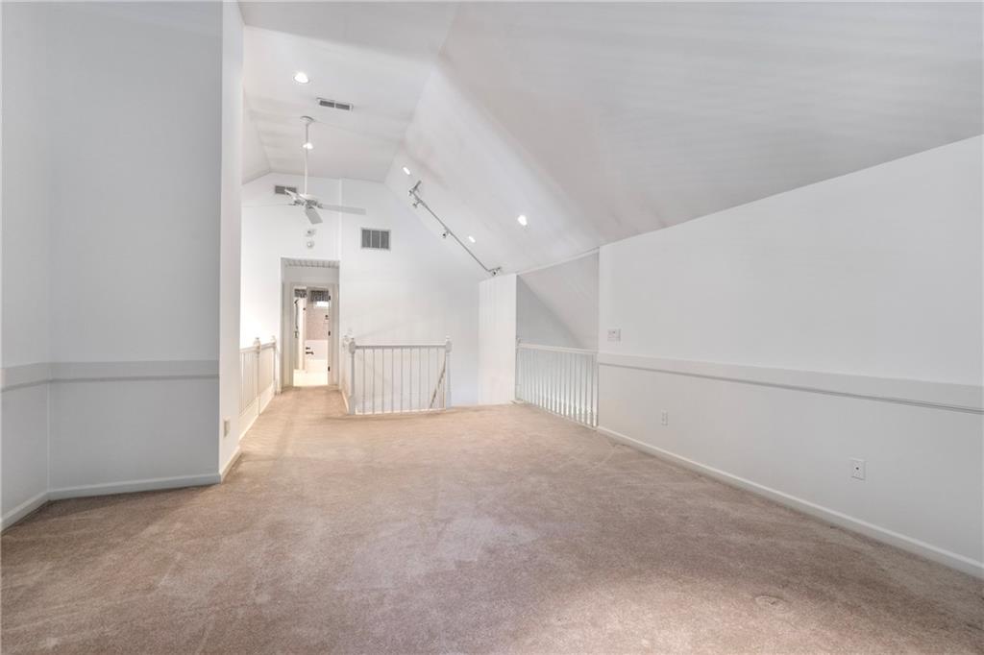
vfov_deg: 73.7
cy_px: 328
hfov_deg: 96.8
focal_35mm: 16
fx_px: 437
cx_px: 492
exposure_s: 1/4
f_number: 8
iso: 500
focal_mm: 16
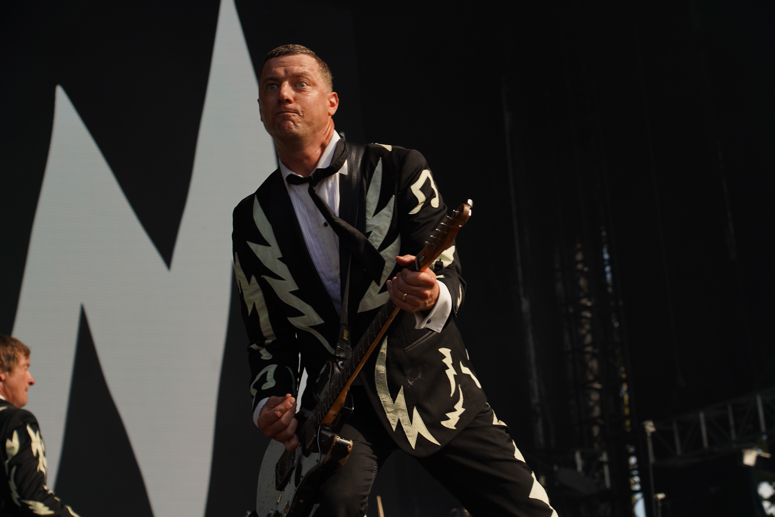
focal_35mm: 82
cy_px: 258
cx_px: 388
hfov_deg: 24.8
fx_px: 1765
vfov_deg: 16.7
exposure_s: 1/400
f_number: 7.1
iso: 100
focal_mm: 82
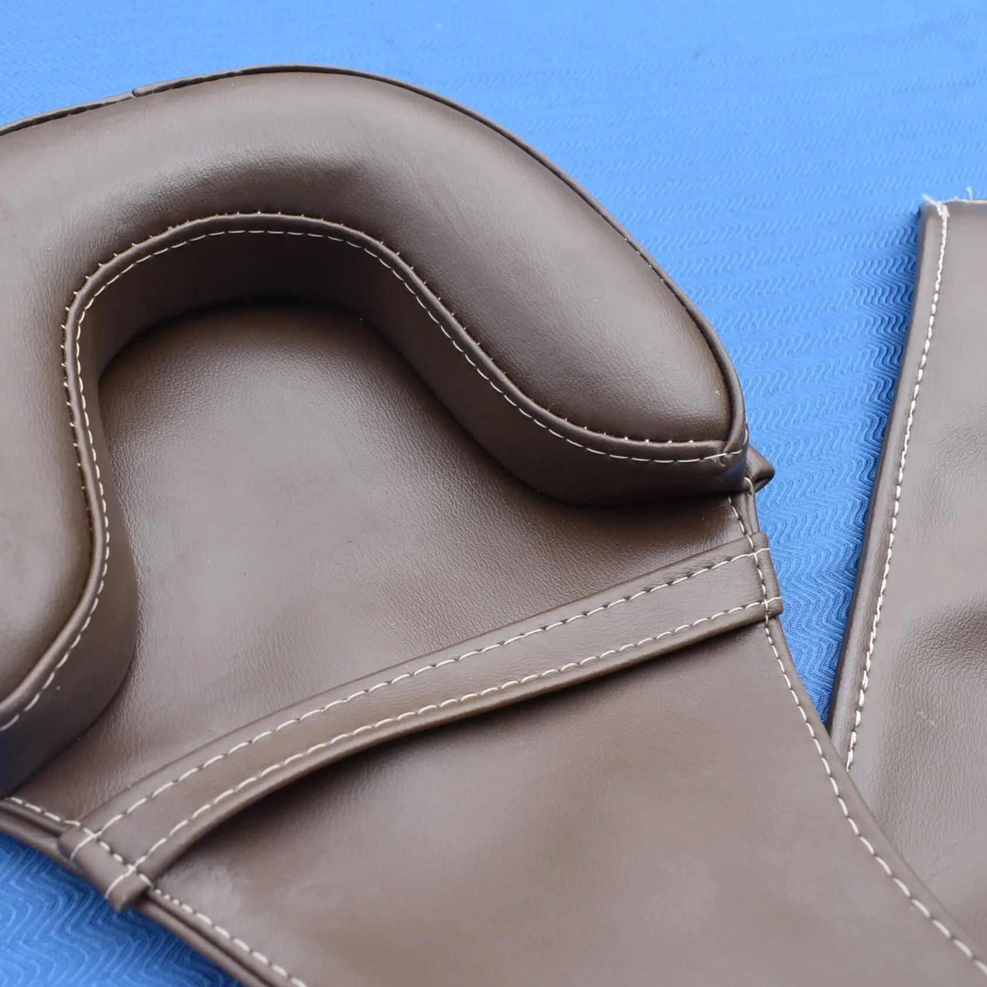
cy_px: 486
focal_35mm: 39
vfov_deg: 42.8
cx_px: 385
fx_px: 1258
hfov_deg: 42.6
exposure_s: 1/320
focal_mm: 20
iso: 200
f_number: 7.1
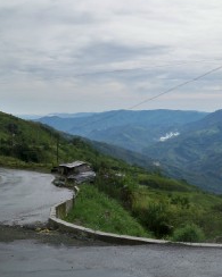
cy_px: 137
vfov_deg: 33.6
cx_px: 168
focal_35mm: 56
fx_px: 460
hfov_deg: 26.7
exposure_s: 1/1000
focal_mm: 6.3
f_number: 4.7
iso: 125
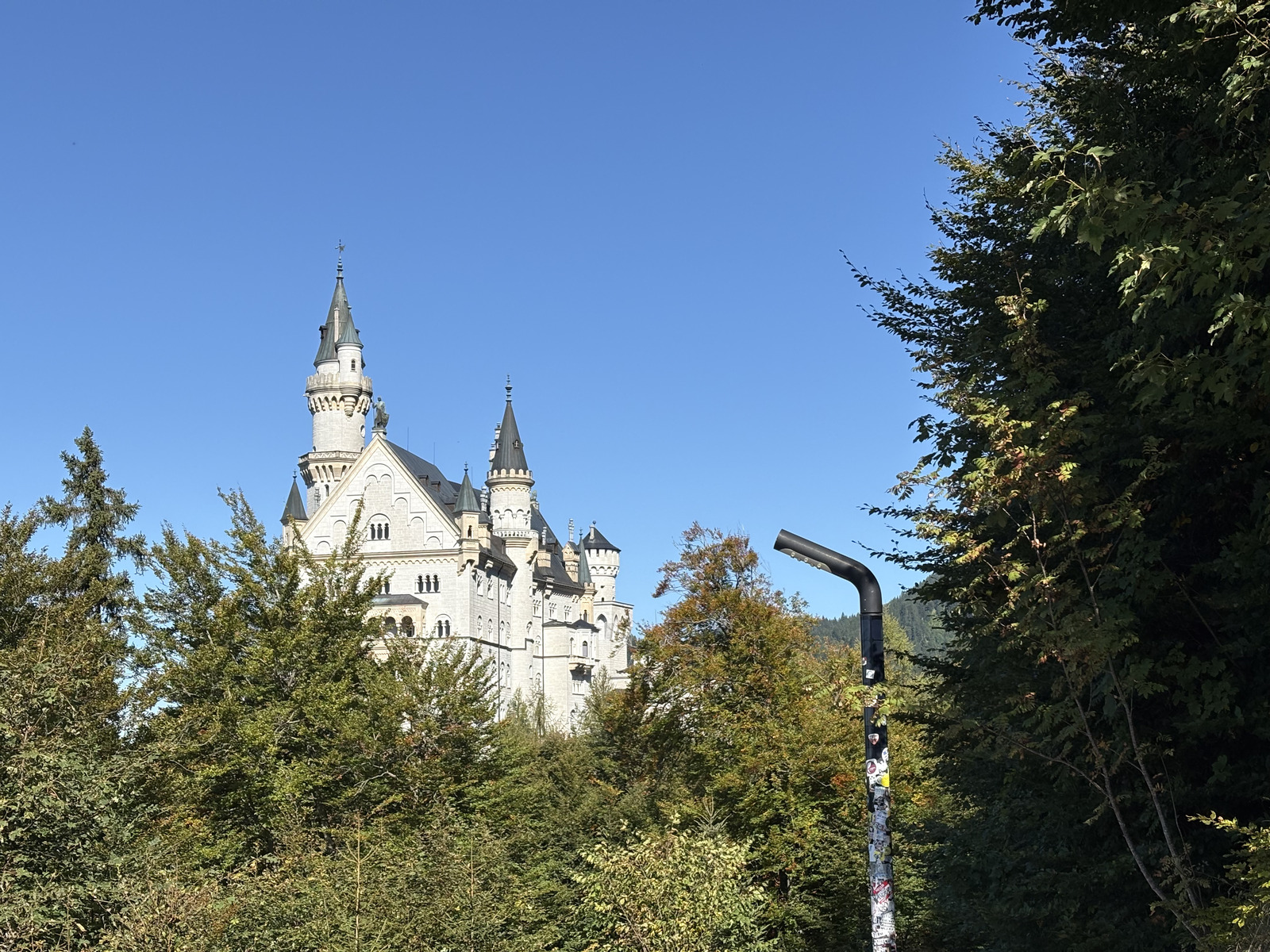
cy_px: 476
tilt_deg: +9.5
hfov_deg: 36.8
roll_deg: +0.9
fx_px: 1908
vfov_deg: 28.0
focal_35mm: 52
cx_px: 635
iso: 32
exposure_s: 1/3279
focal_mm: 5.96
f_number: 1.6
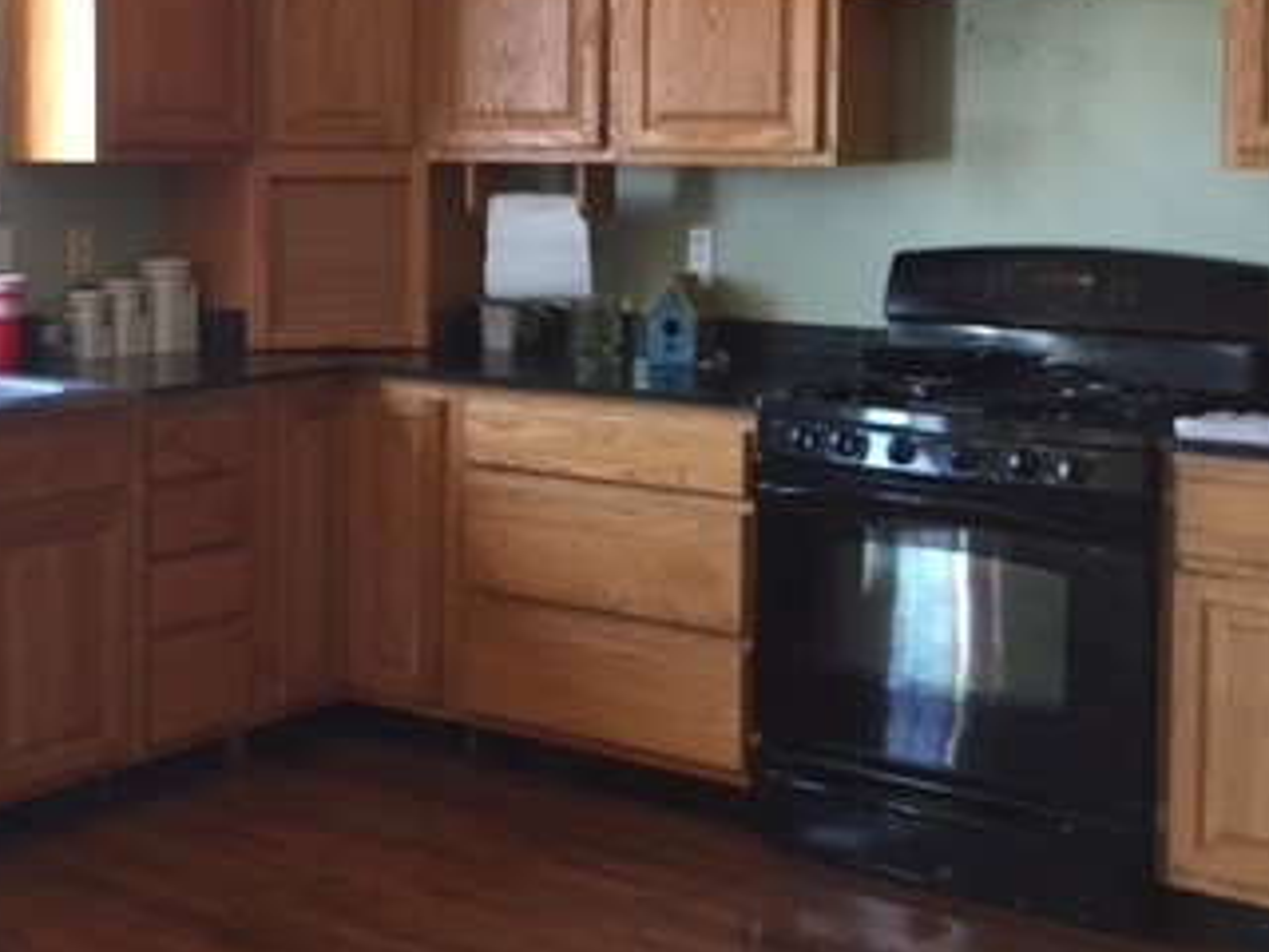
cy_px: 262
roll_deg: -0.4
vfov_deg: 25.0
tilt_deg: -3.6
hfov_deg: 32.3
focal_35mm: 58
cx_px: 254
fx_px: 2126
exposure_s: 1/30
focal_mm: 4.15
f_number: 2.2
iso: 80
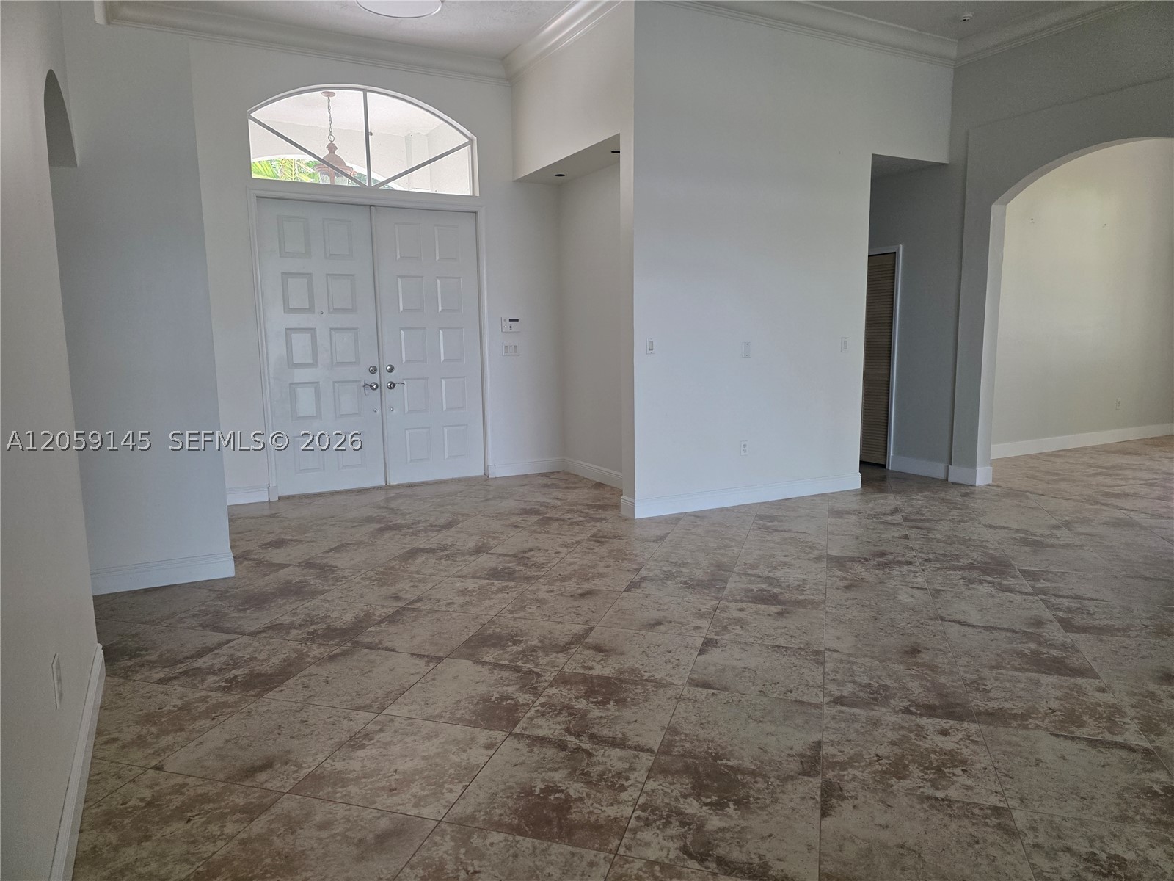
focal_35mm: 23
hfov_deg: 73.9
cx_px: 587
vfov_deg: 58.9
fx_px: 780
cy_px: 440
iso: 160
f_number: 1.7
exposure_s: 1/120
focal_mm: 6.3
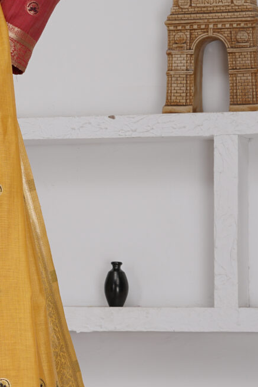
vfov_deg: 10.5
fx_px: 2094
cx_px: -95
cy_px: 129
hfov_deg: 7.0
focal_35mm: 195
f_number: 9
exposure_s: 1/160
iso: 64
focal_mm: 50
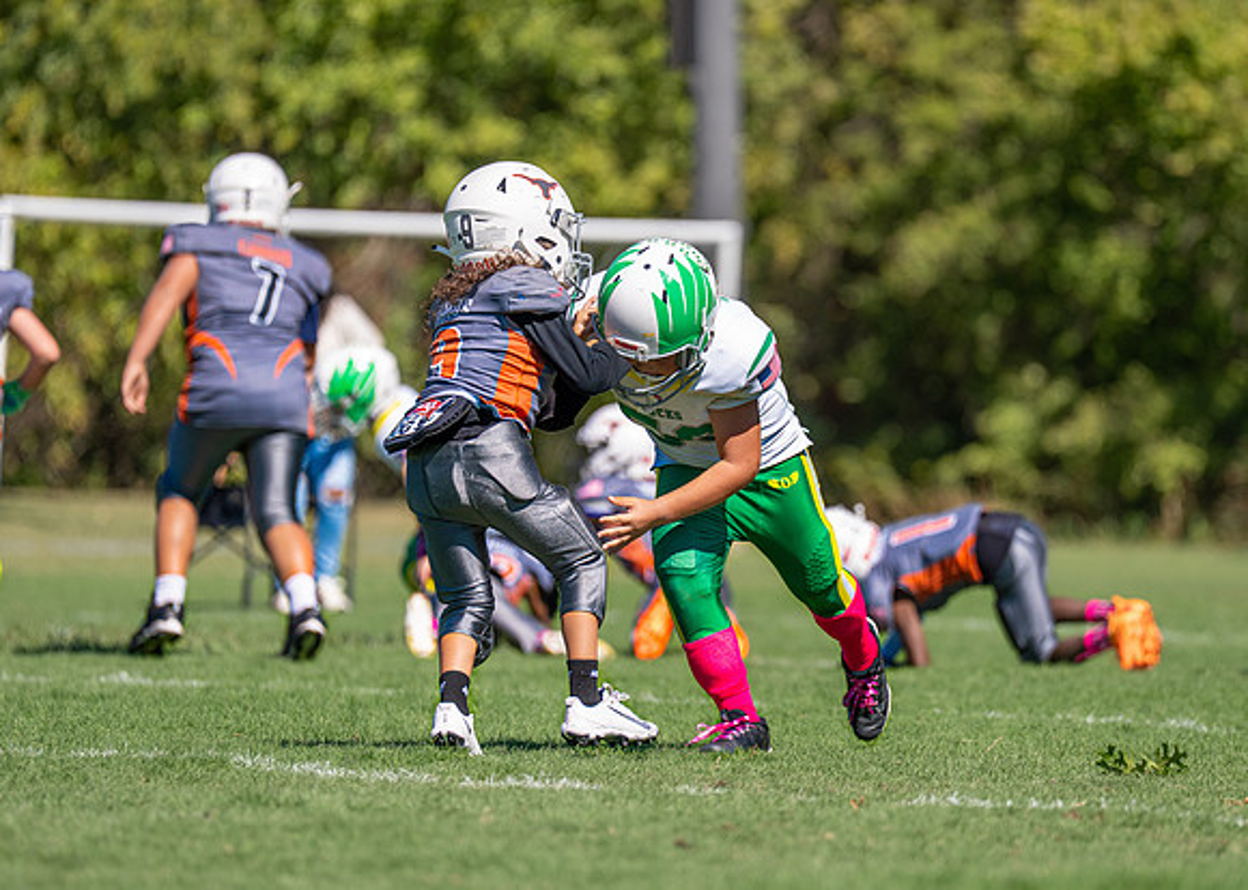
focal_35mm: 313
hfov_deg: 6.4
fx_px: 11094
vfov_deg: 4.6
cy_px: 451
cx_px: 728
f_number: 2.8
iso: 160
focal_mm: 200
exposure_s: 1/3200
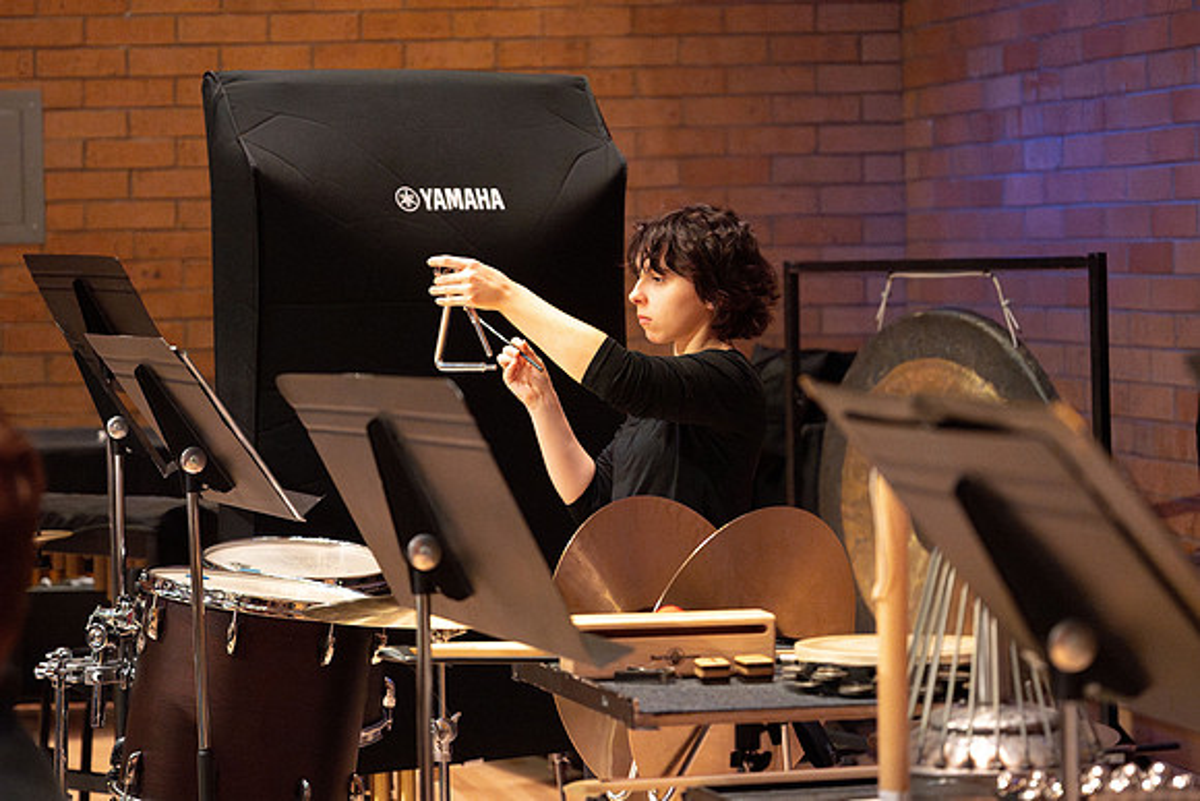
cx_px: 625
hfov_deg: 21.8
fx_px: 3120
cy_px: 317
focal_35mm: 94
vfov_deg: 14.6
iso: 1250
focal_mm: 70
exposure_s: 1/800
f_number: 2.8
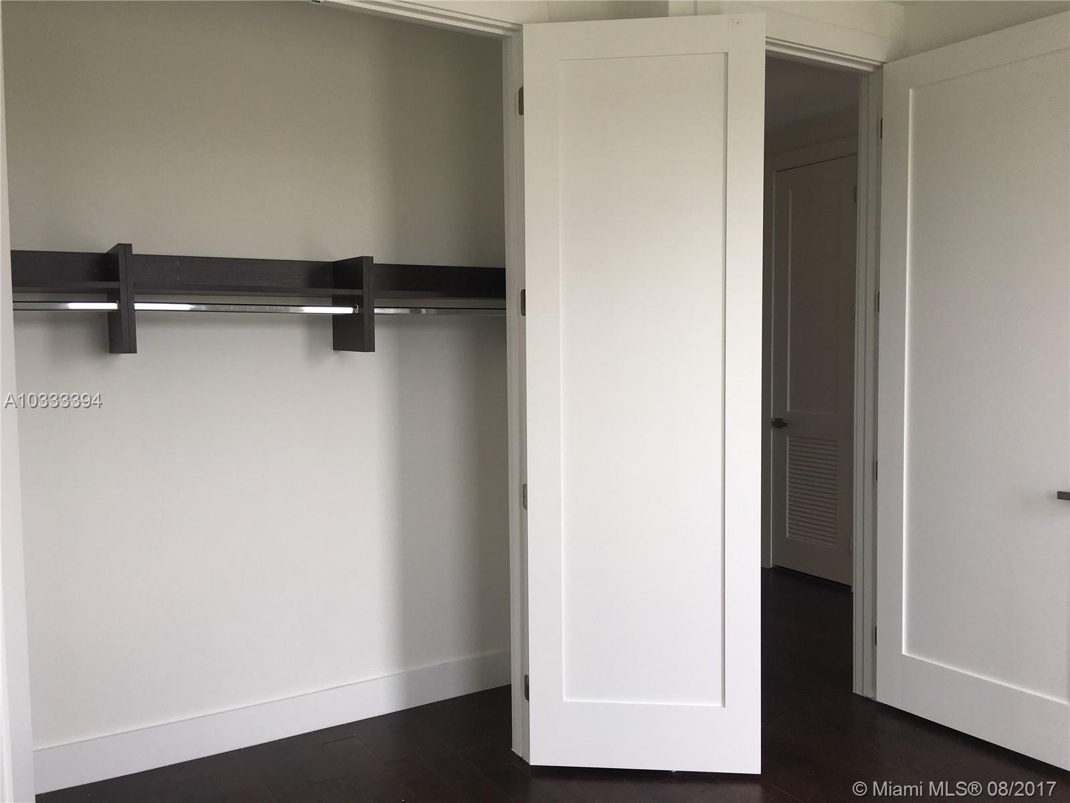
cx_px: 535
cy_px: 402
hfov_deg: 61.7
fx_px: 896
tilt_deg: -3.6
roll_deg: +0.8
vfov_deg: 48.2
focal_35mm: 29
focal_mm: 4.15
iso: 25
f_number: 2.2
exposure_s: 1/36
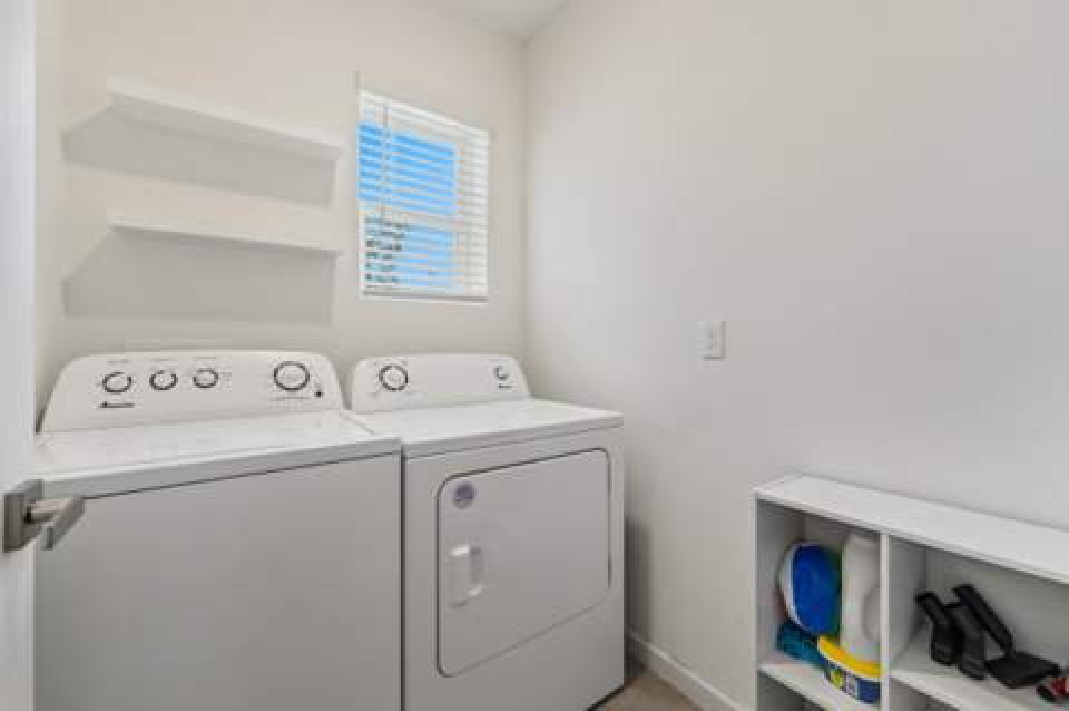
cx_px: 534
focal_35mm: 14
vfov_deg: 81.1
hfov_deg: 104.3
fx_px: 415
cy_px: 356
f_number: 9
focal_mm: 14
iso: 250
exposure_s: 1/6
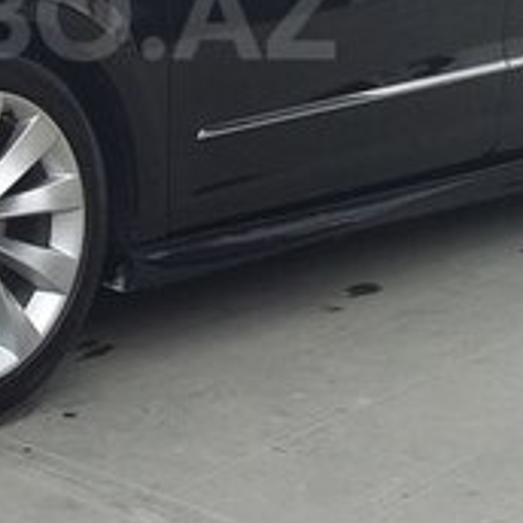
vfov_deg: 16.3
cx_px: 24
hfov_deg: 16.3
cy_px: 14
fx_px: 1795
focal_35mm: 105
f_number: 2.2
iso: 40
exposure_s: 1/110
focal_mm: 3.3
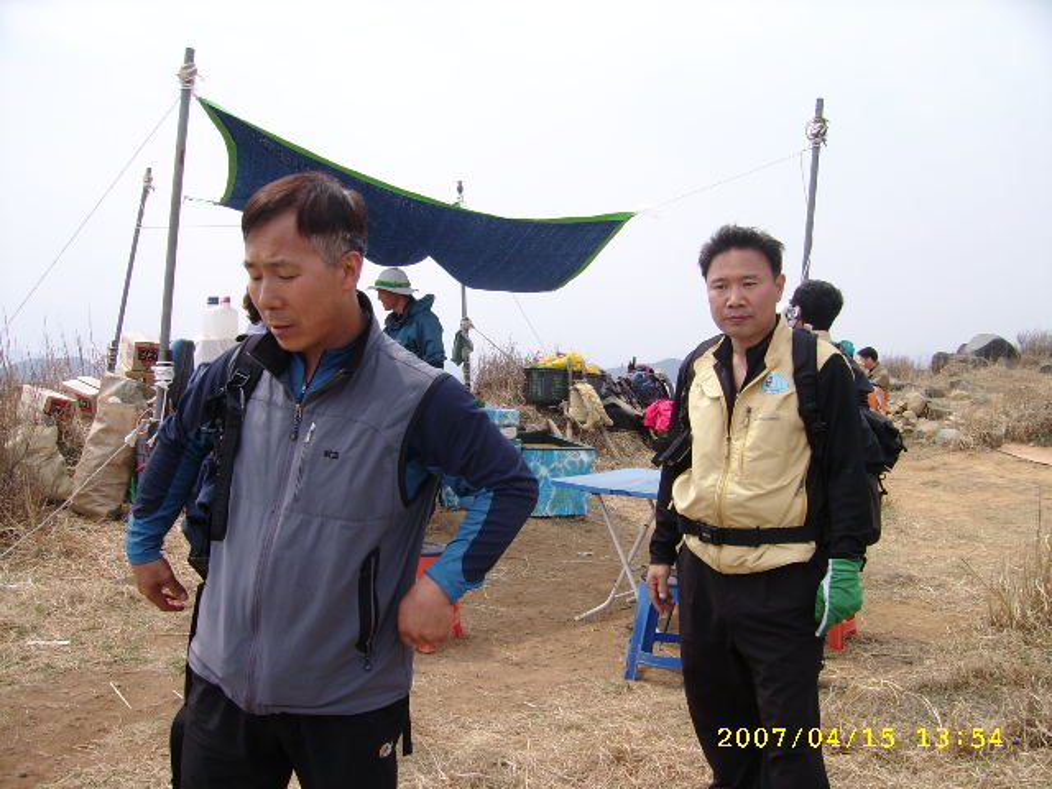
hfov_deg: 52.6
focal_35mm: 35
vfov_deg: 40.7
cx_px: 526
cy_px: 394
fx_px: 1064
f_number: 5.8
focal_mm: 5.95
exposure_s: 1/229
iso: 50
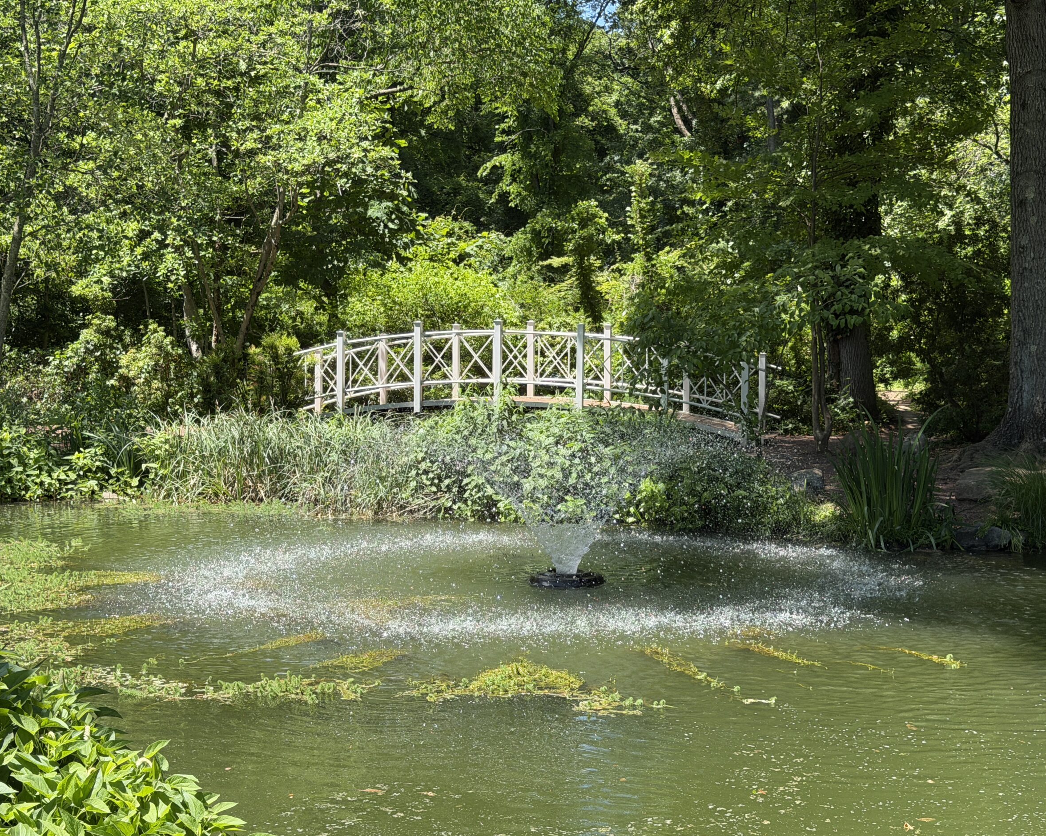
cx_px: 511
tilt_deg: -3.5
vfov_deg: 29.7
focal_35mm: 51
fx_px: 1579
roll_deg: +0.2
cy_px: 426
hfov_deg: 36.7
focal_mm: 6.76
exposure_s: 1/1484
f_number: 1.78
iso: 80
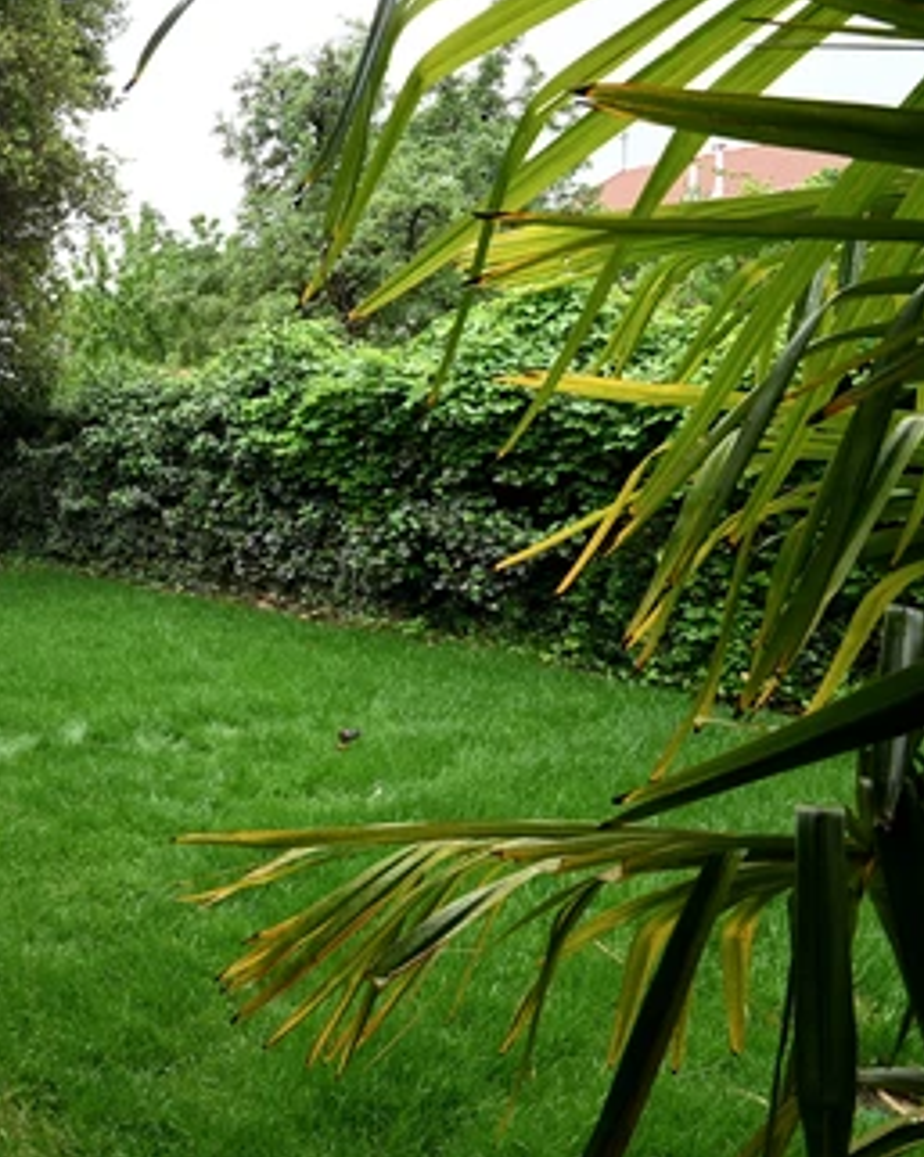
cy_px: 447
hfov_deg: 42.4
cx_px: -54
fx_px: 959
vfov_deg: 61.6
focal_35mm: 28
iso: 200
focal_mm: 16
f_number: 11
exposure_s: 1/15
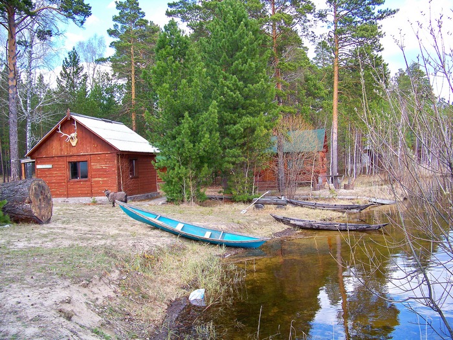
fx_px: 432
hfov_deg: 55.4
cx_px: 226
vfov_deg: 42.9
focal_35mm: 33
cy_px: 170
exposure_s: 1/160
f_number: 2.8
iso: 64
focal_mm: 5.85
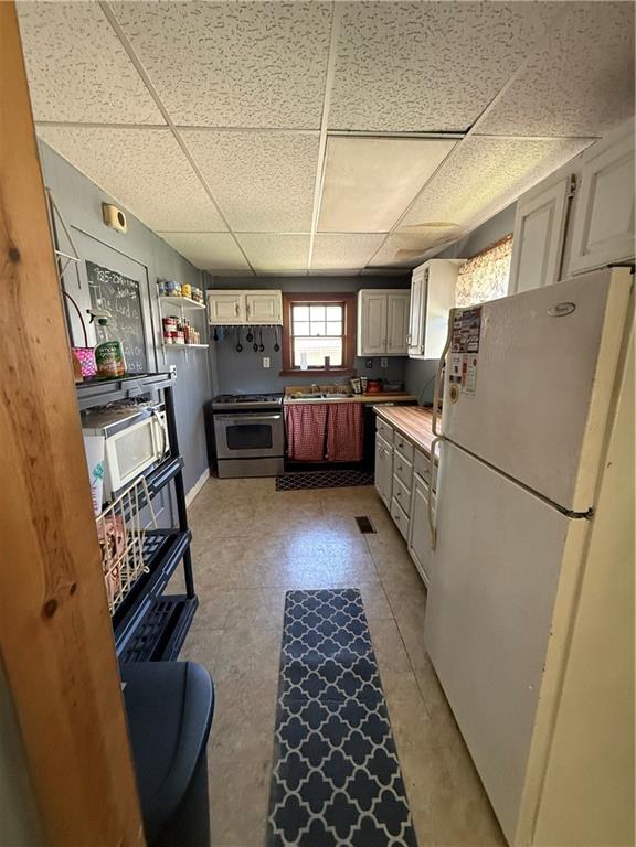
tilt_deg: -11.7
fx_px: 343
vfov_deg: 102.1
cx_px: 318
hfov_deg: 85.7
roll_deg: +0.1
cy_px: 424
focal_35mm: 14
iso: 500
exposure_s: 1/60
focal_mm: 2.22
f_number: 2.2
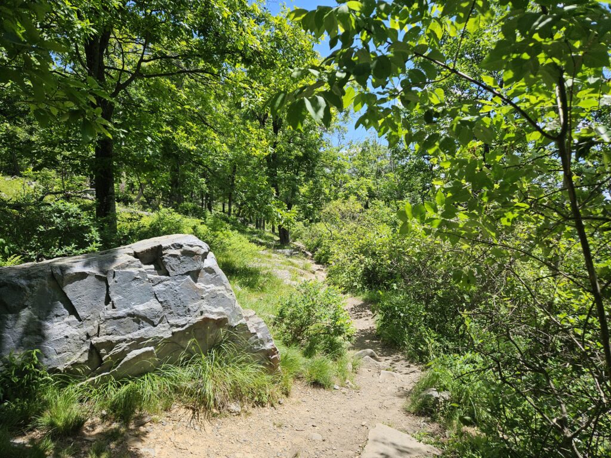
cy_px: 229
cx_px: 306
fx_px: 406
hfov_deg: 73.9
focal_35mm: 23
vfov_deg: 58.9
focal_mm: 5.4
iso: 25
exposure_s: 1/1076
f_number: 1.8
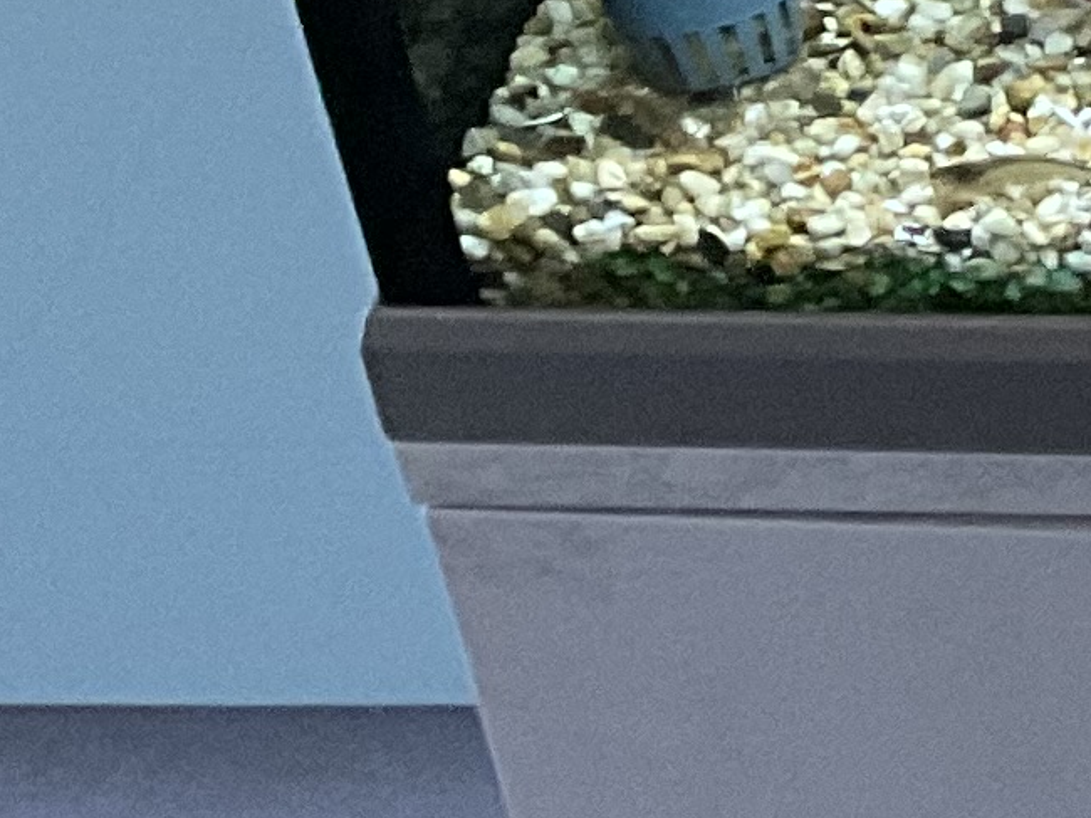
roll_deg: -0.7
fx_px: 5671
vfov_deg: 7.4
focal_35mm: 180
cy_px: -1542
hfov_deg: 8.9
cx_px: 3349
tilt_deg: -26.3
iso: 100
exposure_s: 1/59
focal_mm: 3
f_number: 1.8
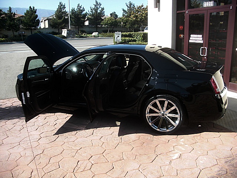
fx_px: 246
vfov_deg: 39.7
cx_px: 118
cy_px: 89
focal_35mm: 36
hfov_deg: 51.4
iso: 50
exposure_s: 1/320
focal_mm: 6.3
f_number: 2.8
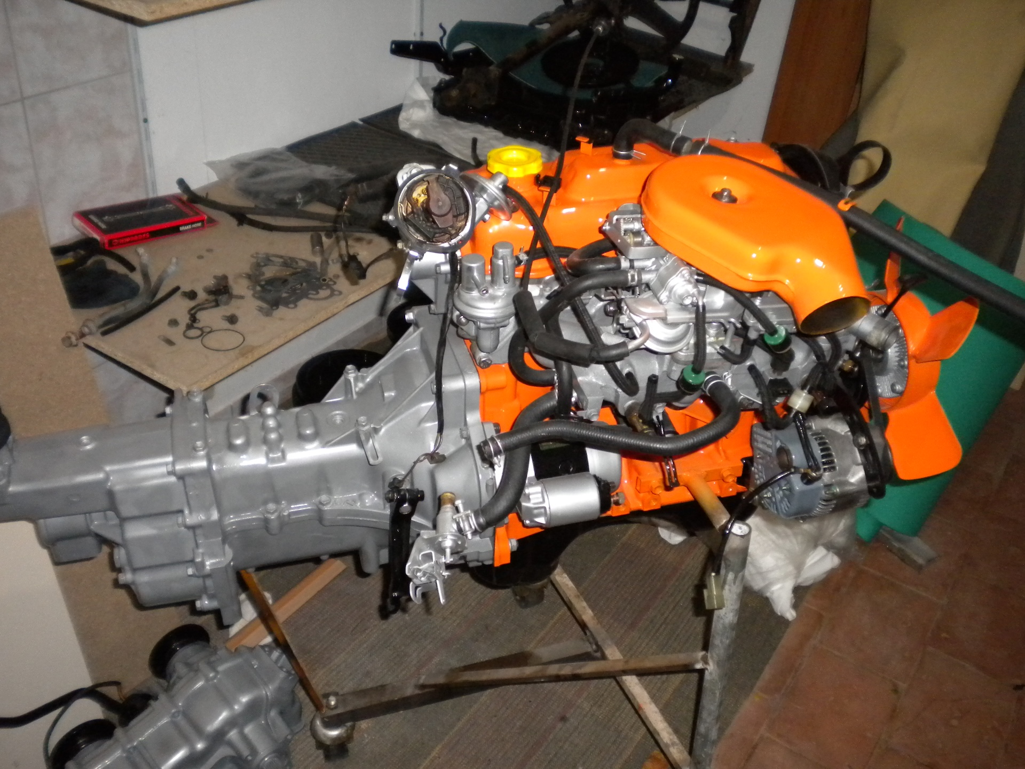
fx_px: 1036
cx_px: 512
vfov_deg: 40.7
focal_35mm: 35
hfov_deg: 52.6
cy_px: 384
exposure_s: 1/30
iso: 400
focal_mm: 6.3
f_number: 3.1
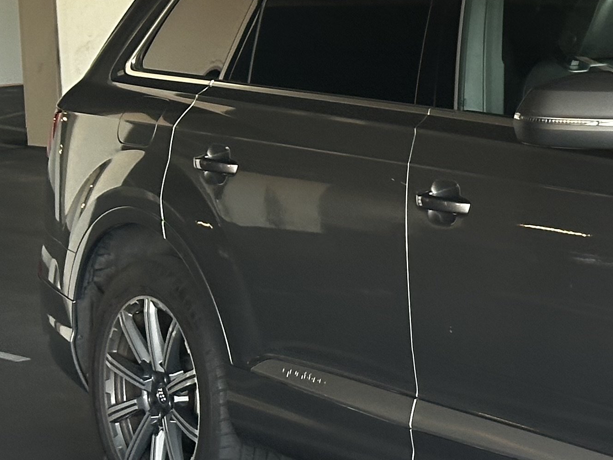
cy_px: 146
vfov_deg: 10.1
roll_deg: +1.6
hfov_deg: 12.8
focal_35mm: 146
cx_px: 909
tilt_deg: -4.3
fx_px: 2585
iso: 125
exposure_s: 1/60
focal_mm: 6.86
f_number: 1.78
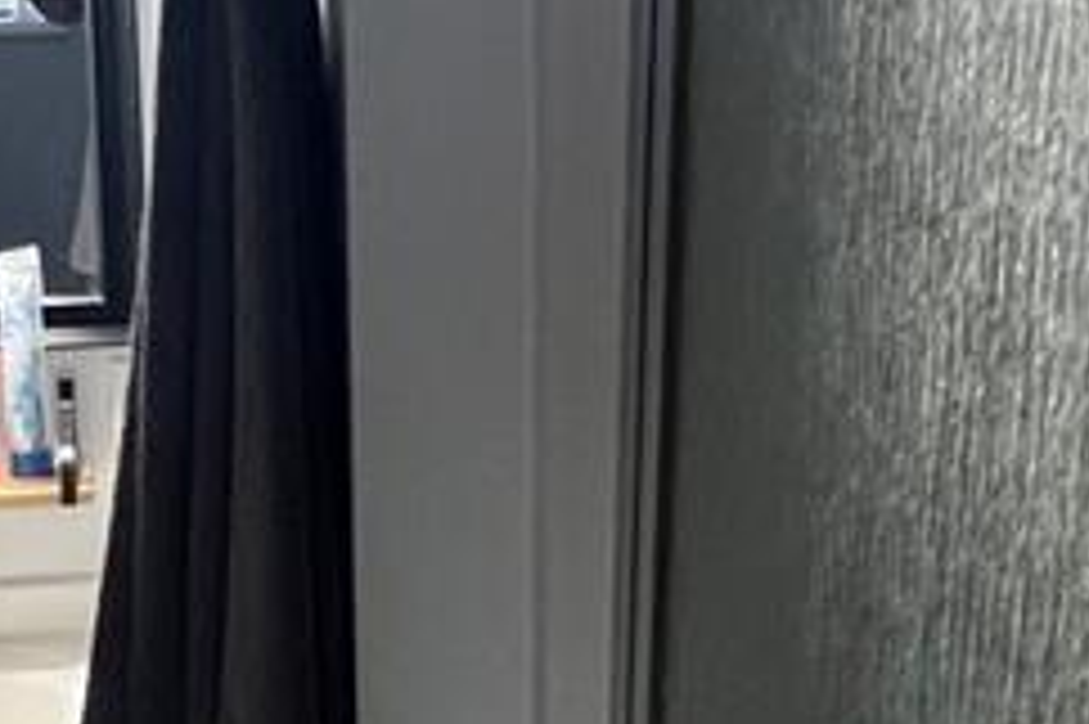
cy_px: 818
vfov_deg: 19.3
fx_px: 2025
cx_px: 274
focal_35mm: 67
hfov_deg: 29.6
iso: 250
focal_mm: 1.57
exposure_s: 1/120
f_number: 1.8
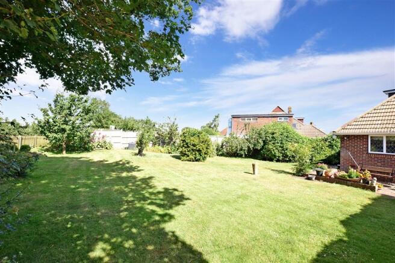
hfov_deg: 100.4
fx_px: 165
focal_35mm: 15
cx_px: 198
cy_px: 132
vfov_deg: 77.3
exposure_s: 1/200
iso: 400
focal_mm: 10
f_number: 14
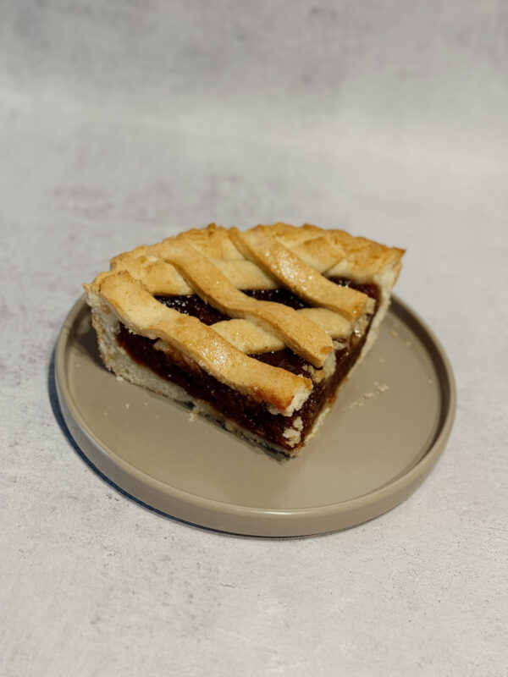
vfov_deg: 39.7
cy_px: 338
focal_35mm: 48
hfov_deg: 30.3
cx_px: 254
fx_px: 939
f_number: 1.78
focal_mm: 6.76
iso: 160
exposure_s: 1/50
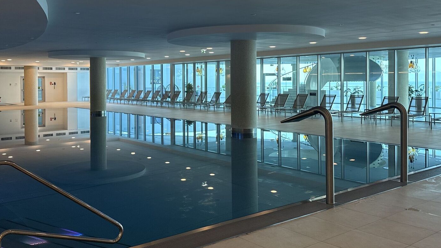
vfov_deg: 32.6
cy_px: 85
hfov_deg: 55.0
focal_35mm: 36
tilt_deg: -0.3
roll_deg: +0.3
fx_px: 421
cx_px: 185
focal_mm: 6.76
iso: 200
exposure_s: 1/121
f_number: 1.78
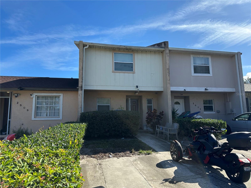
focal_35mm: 24
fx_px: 174
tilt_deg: +7.7
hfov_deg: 71.6
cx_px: 126
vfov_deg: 56.8
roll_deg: +0.5
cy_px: 94
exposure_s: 1/2882
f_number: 1.78
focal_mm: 6.86
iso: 80
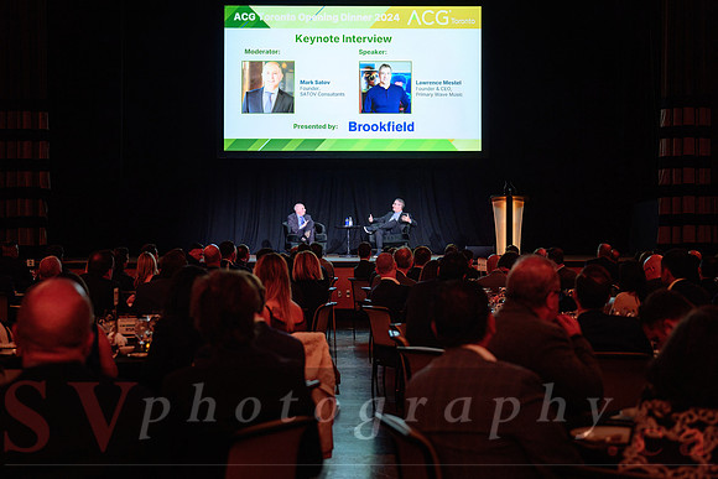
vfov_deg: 25.1
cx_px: 359
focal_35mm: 54
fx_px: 1077
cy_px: 240
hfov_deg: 36.9
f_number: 3.2
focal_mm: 54
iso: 1600
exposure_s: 1/100
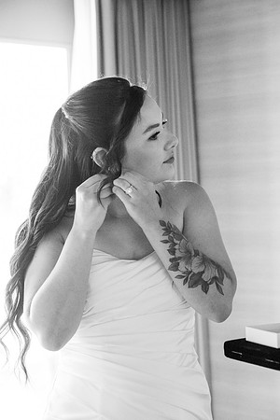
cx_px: 140
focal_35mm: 82
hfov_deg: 16.7
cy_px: 210
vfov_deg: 24.8
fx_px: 957
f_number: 4
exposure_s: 1/320
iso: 10000
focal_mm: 82
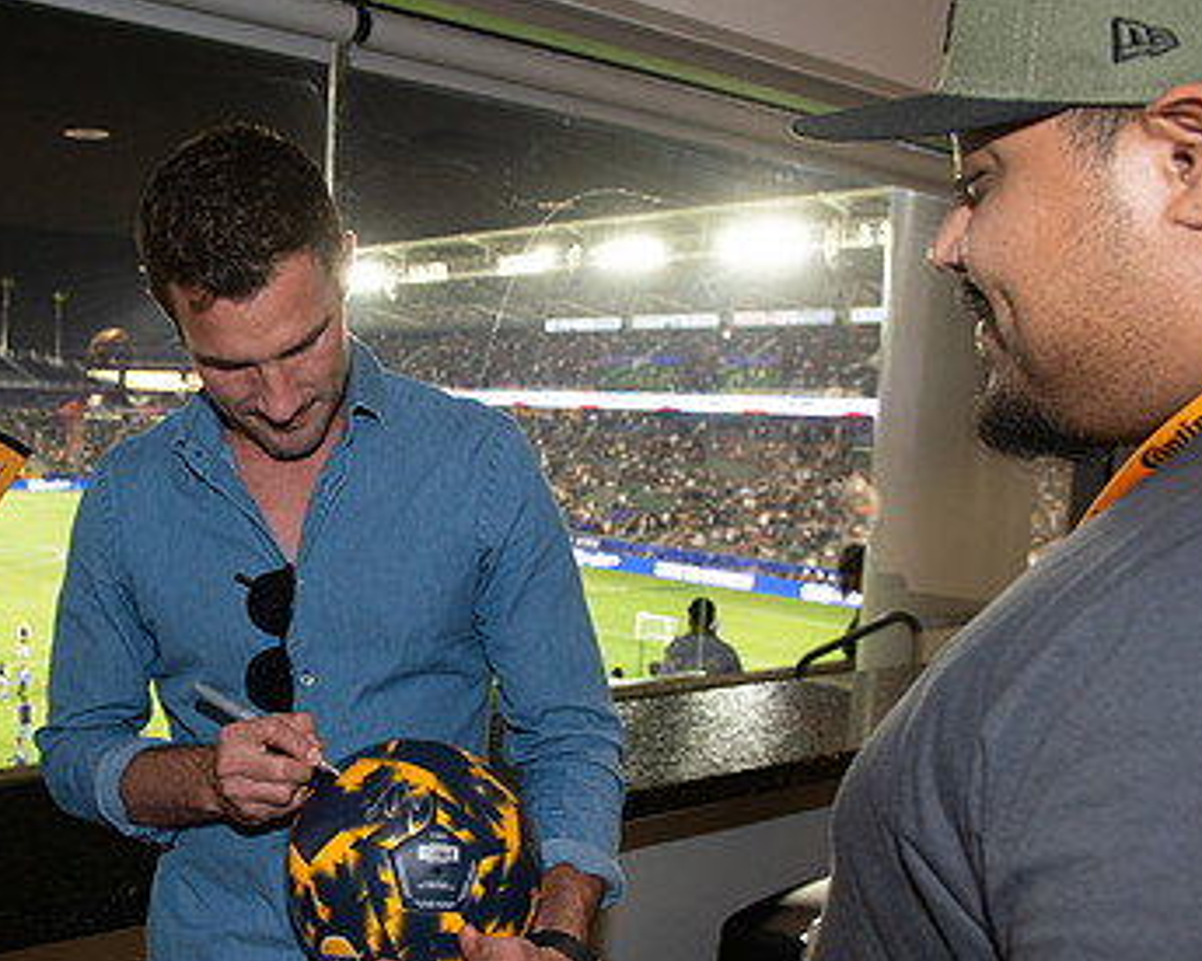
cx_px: 255
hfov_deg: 45.7
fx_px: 1351
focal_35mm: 38
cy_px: 554
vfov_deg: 39.0
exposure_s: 1/60
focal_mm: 24
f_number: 6.3
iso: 640
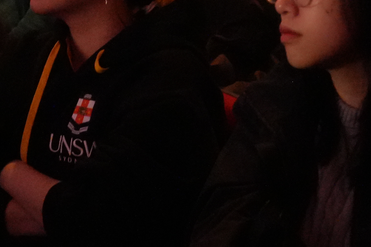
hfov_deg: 12.8
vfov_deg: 8.4
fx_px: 1623
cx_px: -43
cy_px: -195
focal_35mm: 157
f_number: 2.8
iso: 6400
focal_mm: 25.9
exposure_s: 1/6
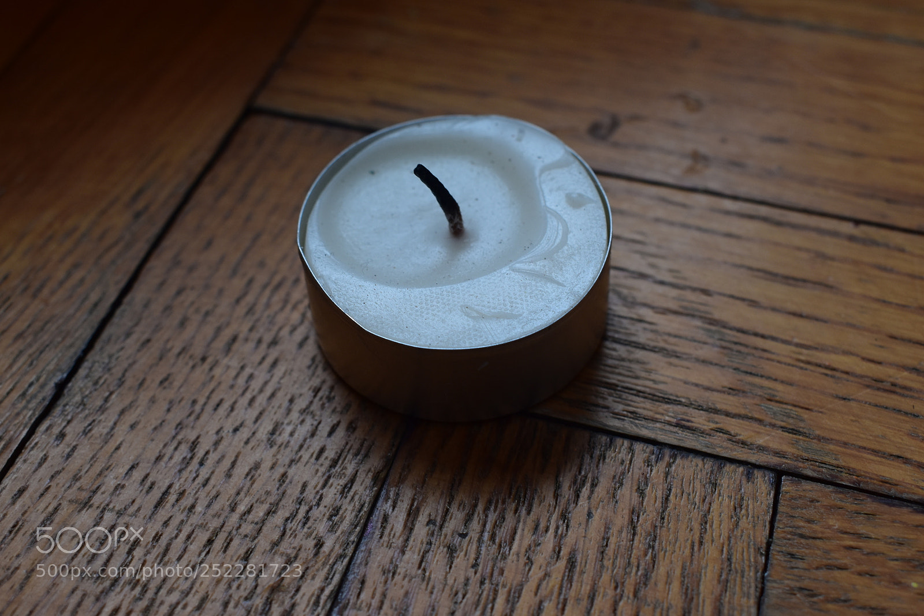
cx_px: 462
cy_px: 308
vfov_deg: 29.9
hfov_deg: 43.6
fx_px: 1155
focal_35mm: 45
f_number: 7.1
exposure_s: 1/40
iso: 400
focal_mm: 30
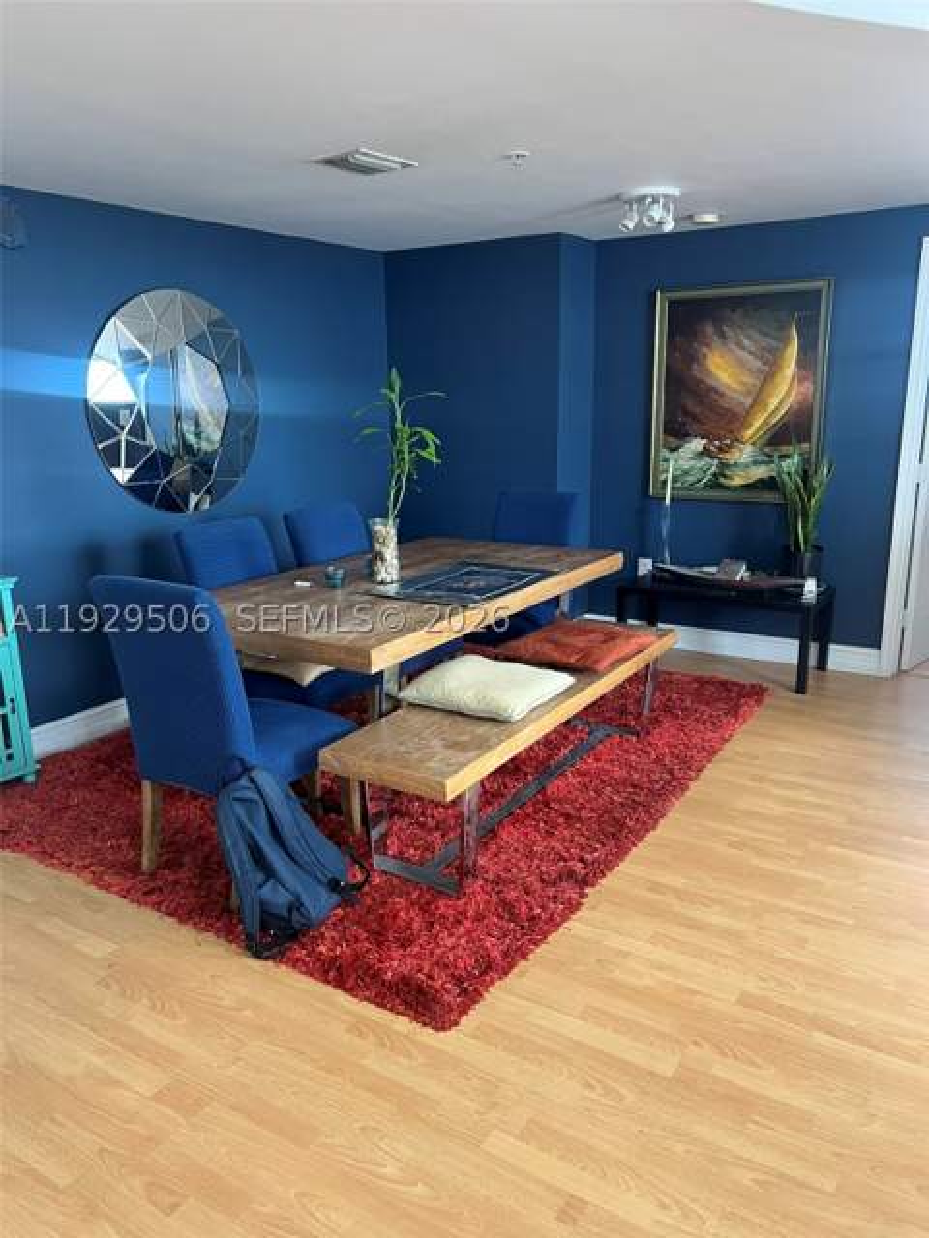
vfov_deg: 67.3
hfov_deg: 53.1
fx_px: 930
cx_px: 464
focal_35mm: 26
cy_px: 619
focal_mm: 5.7
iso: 200
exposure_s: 1/60
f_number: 1.5
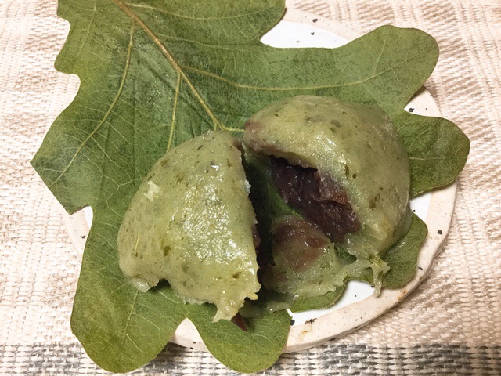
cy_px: 188
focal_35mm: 31
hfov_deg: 58.4
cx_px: 250
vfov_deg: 45.4
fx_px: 449
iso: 100
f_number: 2.4
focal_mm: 3.3
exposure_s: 1/30
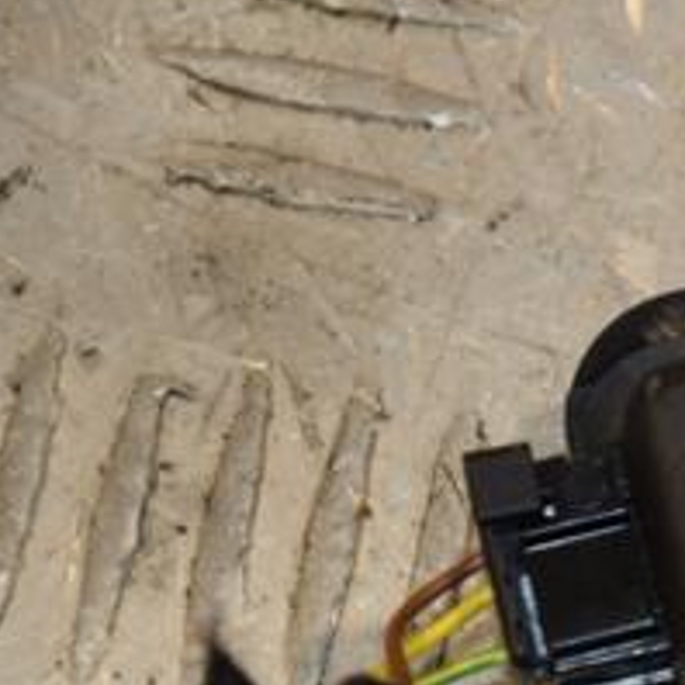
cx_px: 1003
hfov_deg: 4.3
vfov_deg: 4.3
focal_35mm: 405
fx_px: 9074
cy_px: 581
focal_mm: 105
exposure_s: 1/200
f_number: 6.3
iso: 800
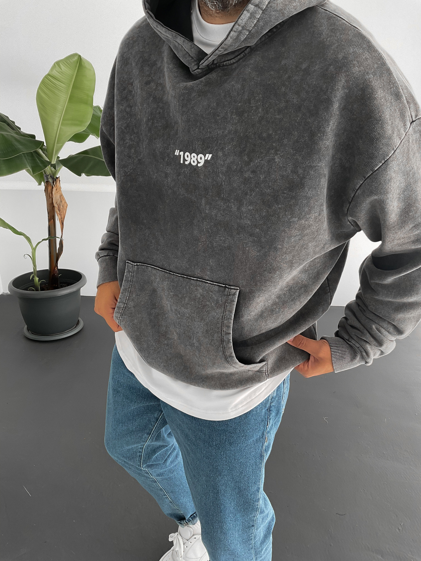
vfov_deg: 61.7
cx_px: 210
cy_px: 280
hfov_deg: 48.2
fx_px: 470
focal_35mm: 29
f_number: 1.8
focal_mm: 3
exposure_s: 1/120
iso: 32
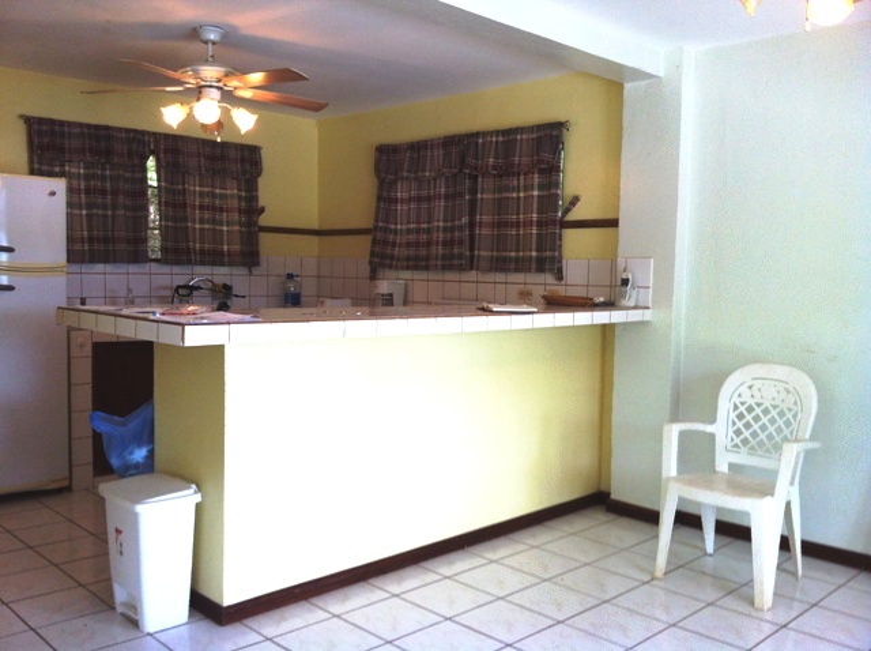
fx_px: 879
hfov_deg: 52.7
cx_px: 436
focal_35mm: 35
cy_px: 326
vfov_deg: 40.6
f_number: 2.8
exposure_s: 1/60
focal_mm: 3.85
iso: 100
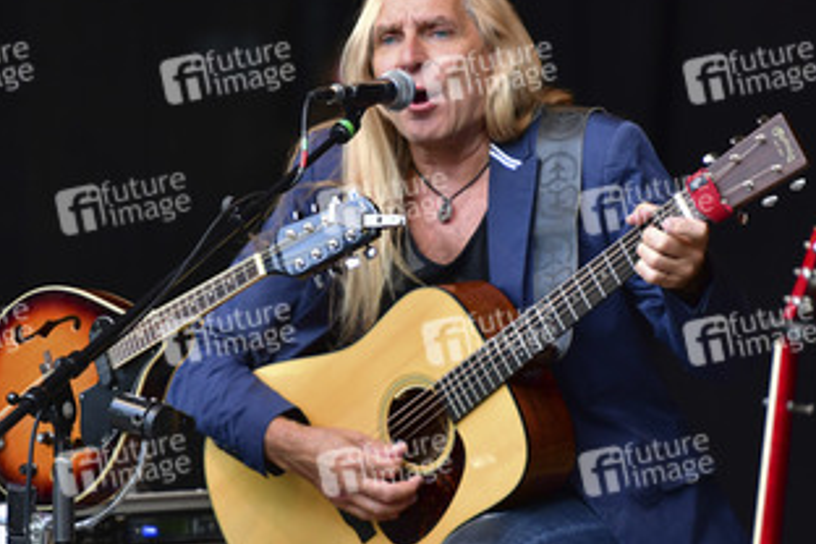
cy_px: 269
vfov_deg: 3.3
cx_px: 420
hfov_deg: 5.0
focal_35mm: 412
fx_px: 9338
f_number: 2.8
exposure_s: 1/400
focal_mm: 190
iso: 360
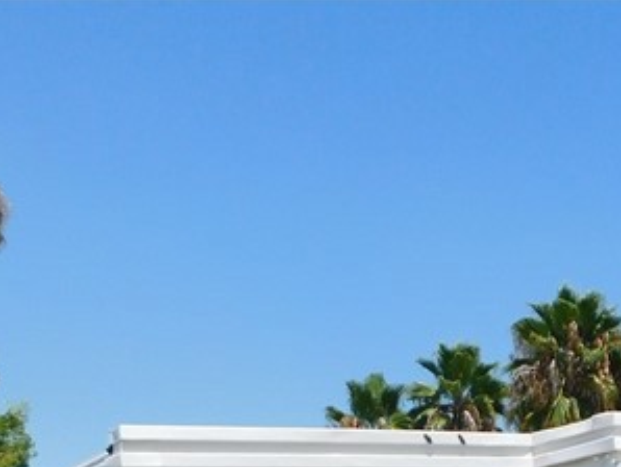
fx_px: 1418
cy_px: 796
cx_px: 659
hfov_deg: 23.4
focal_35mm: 79
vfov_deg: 16.2
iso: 125
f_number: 6
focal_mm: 4
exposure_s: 1/500
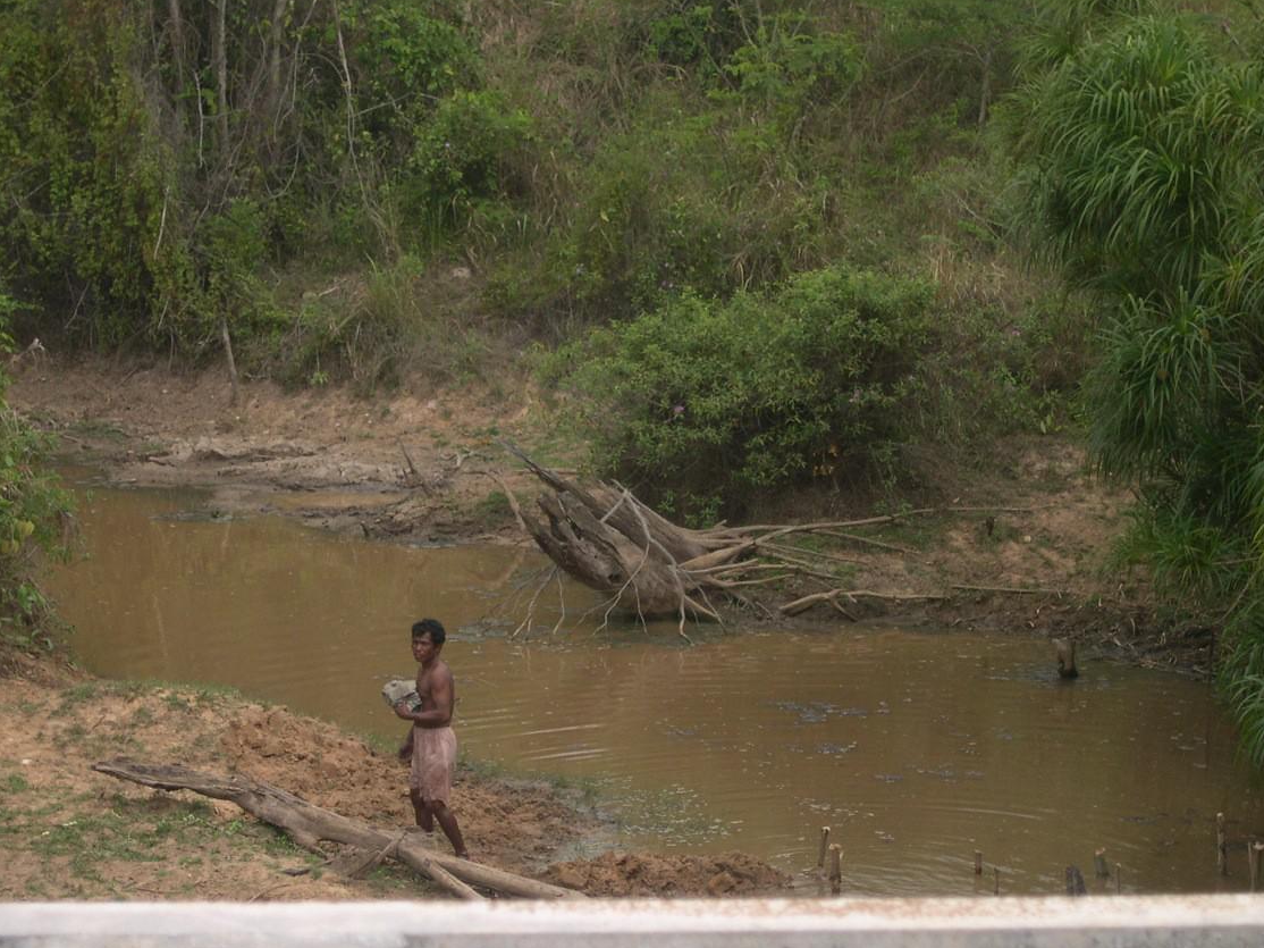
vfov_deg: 14.8
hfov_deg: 19.6
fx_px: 3651
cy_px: 444
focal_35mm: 100
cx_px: 558
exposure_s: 1/500
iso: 100
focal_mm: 18.4
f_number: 4.4
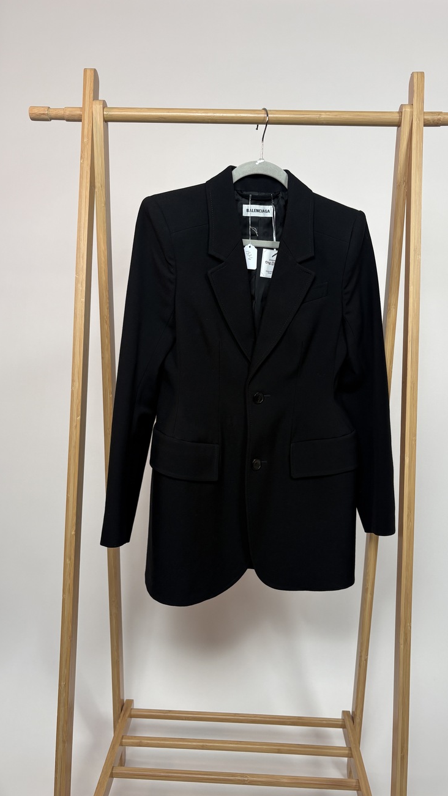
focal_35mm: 29
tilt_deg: -5.0
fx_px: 613
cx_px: 230
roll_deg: -1.6
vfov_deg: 66.1
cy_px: 392
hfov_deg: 40.2
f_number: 1.6
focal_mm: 5.96
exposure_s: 1/121
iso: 50
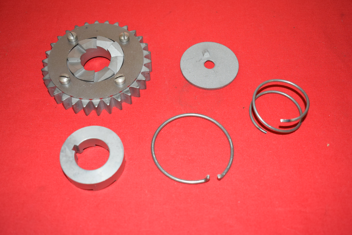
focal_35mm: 44
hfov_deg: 45.0
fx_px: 425
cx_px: 176
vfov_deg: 30.9
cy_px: 118
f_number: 5
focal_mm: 29
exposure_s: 1/200
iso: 1250
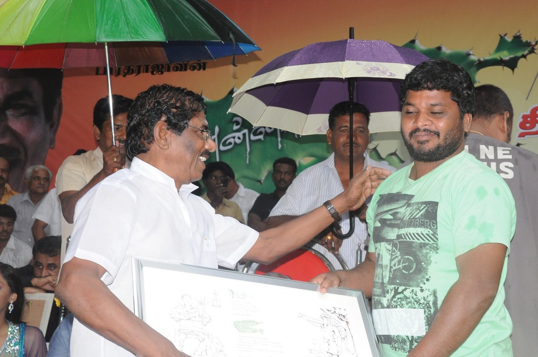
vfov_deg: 20.1
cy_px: 178
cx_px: 269
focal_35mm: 68
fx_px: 1007
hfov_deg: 29.9
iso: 1250
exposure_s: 1/125
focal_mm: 45
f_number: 11
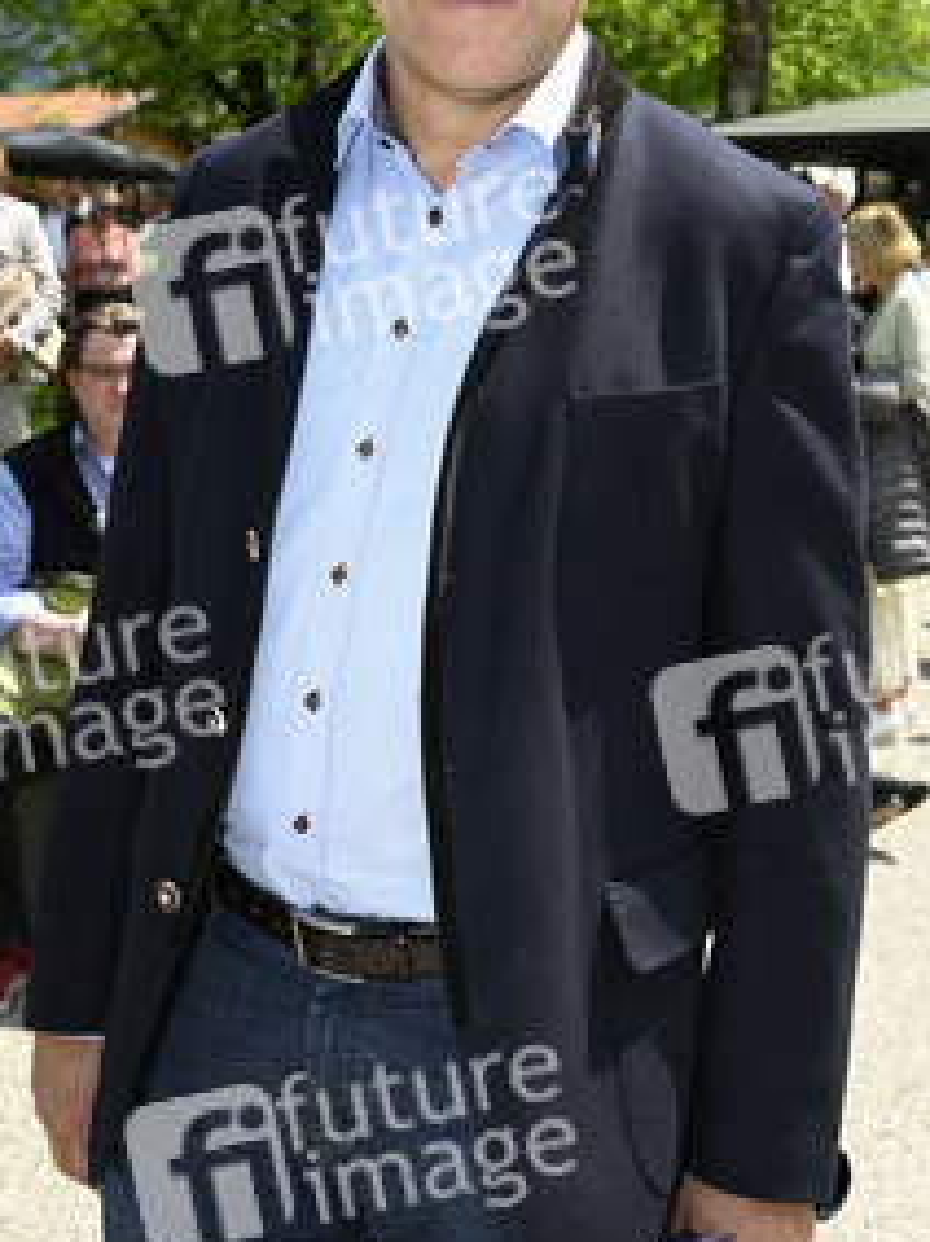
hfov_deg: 25.6
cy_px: 492
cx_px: 478
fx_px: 2043
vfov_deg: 33.7
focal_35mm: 57
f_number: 8
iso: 125
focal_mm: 42
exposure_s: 1/125
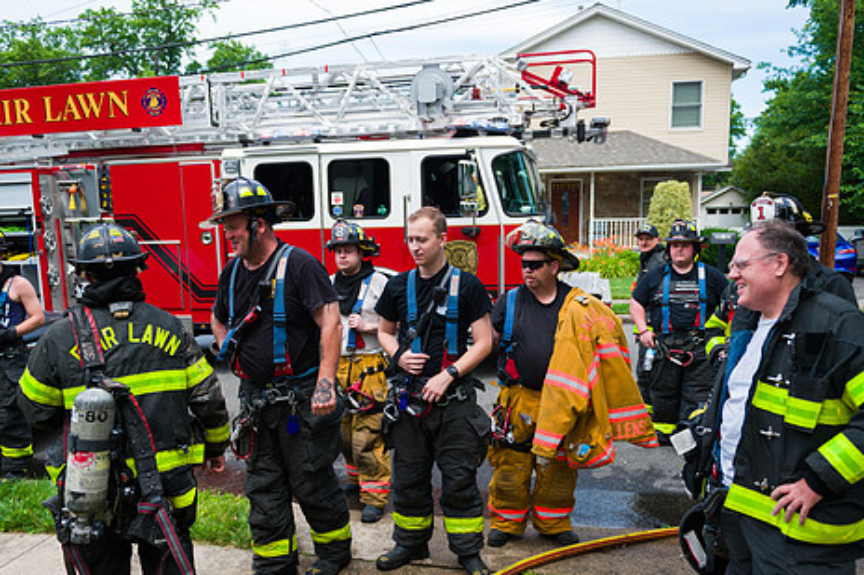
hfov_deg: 61.9
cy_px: 346
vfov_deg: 43.4
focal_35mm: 30
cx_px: 415
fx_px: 720
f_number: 3.2
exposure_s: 1/1600
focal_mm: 24
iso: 200
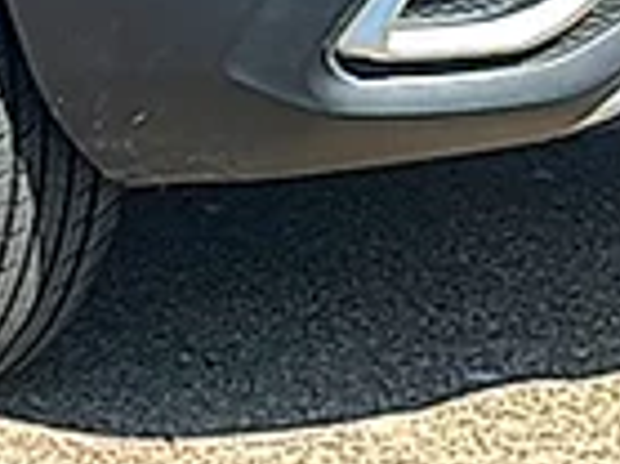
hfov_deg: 10.0
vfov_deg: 7.2
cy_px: -533
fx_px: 3525
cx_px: 31
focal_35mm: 197
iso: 80
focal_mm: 6.86
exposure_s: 1/2674
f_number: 1.78
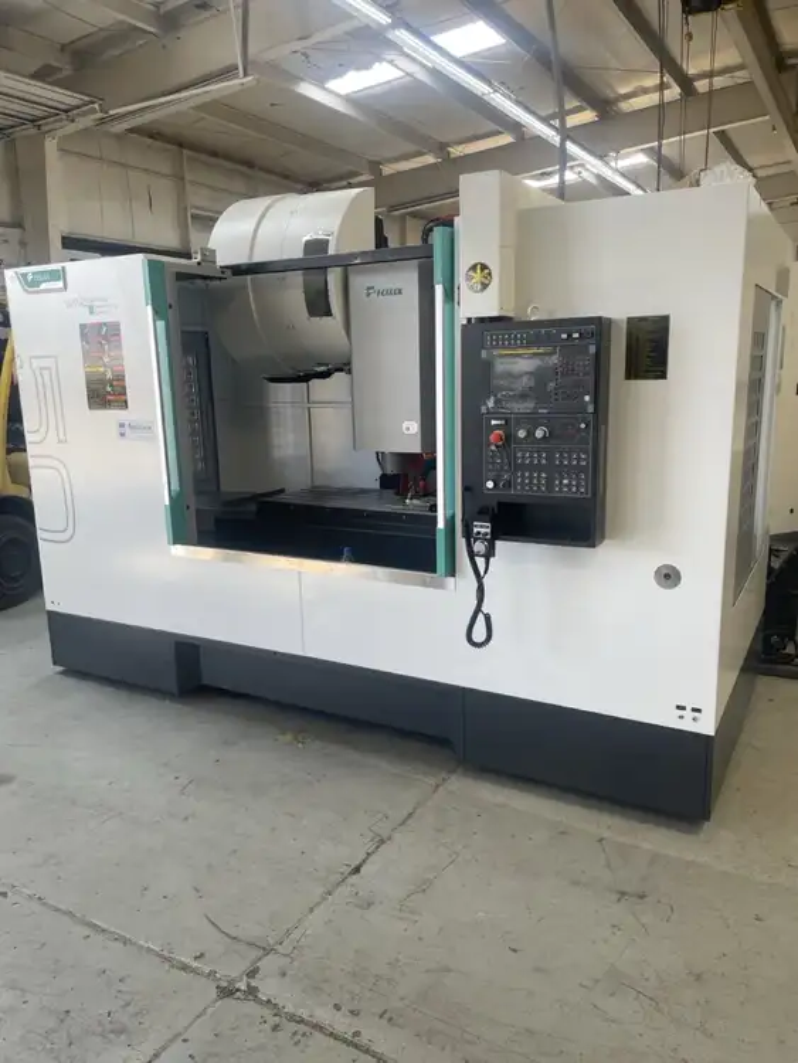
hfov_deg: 53.1
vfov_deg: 67.3
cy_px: 532
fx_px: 799
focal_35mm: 26
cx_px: 399
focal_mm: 4.2
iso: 50
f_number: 1.6
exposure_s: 1/121
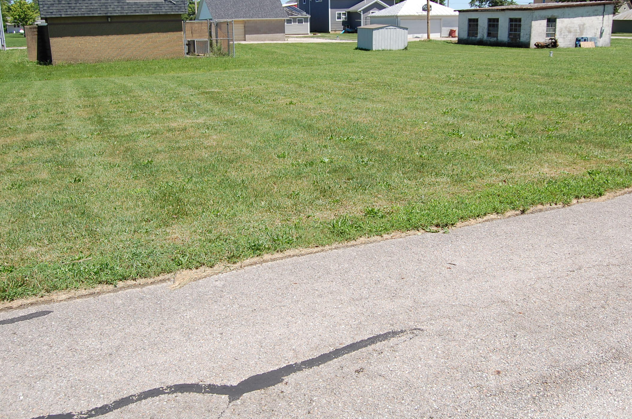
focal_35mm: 32
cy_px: 202
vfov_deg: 41.0
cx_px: 328
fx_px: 561
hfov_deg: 58.8
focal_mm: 20
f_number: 8
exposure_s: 1/500
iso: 200
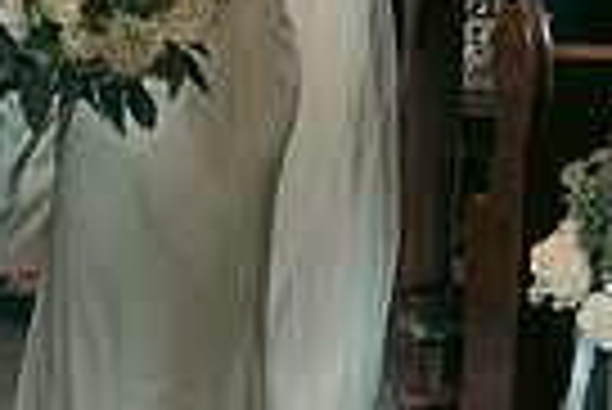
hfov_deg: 17.5
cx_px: 58
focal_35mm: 115
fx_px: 1957
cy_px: -160
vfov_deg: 11.6
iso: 4000
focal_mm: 27
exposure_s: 1/200
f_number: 3.5
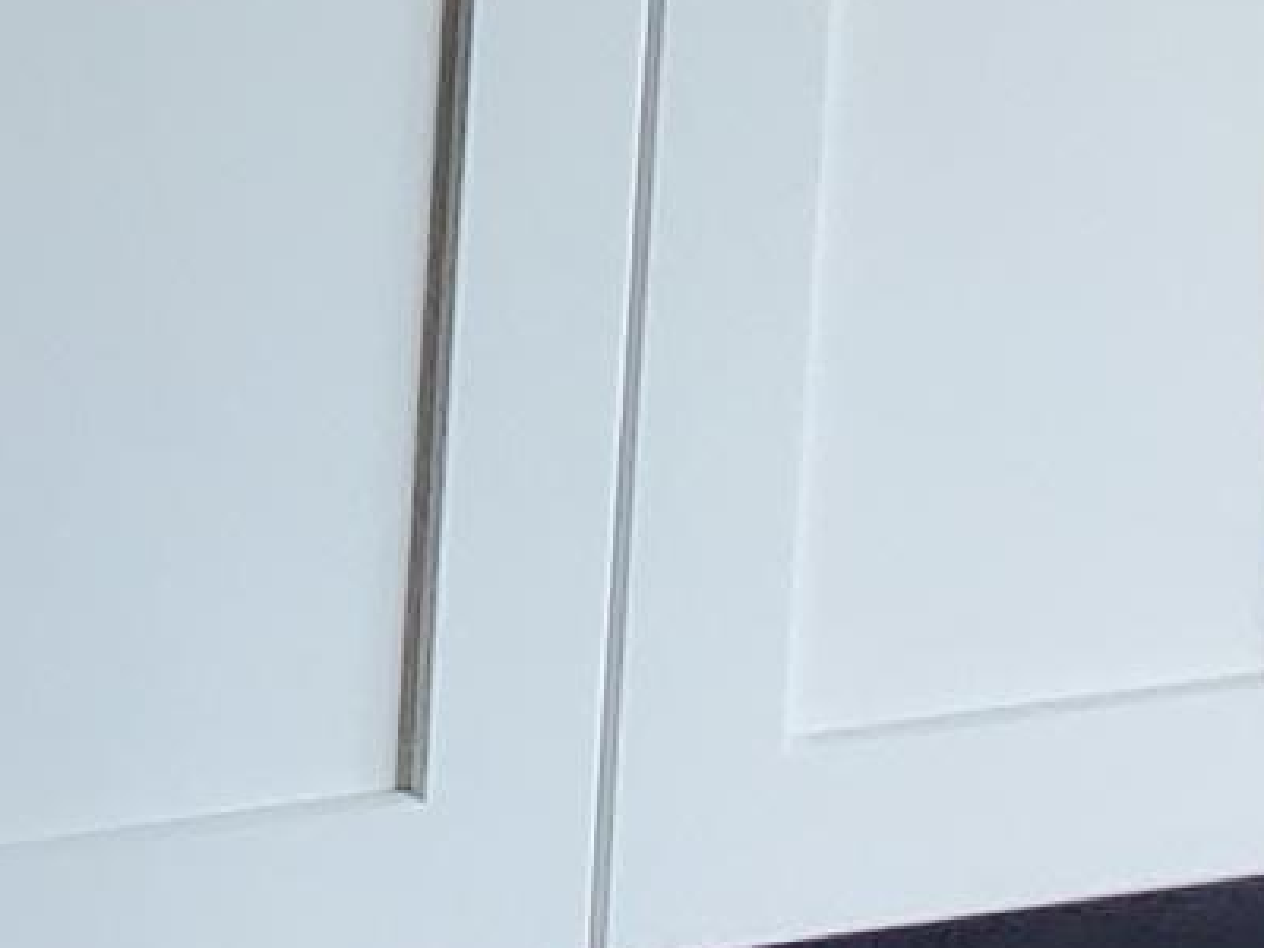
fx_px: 7120
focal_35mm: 195
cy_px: -1924
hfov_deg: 8.7
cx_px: -2244
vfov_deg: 6.8
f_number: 2.4
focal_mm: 4.3
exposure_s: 1/120
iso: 320
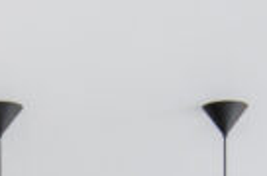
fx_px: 1702
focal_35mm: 230
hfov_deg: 8.9
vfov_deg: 5.5
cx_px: -10
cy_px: 584
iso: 64
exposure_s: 1/1.25
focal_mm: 30
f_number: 8
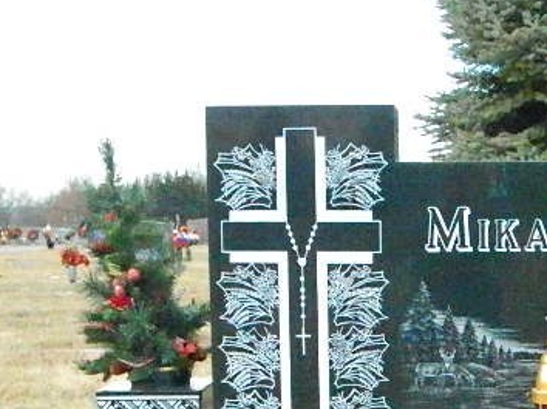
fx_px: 1342
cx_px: 468
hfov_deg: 22.6
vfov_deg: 17.1
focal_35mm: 85
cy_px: 360
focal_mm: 8.4
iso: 6400
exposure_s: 1/1000
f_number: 10.2
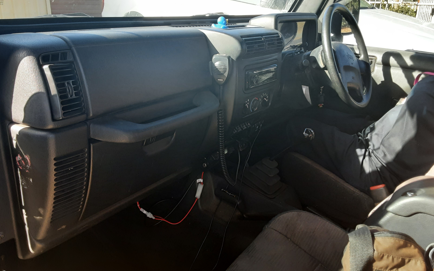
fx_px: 343
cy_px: 123
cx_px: 216
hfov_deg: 64.6
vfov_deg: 43.1
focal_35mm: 29
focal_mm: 2.91
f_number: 1.9
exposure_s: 1/100
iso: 80
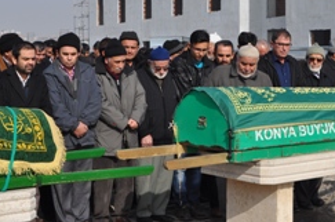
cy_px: 61
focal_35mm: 72
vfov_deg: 18.7
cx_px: 176
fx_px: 669
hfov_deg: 28.1
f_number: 10
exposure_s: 1/400
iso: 200
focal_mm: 26
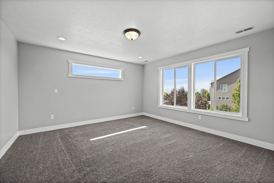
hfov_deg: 104.2
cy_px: 92
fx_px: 107
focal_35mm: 14
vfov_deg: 81.2
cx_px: 137
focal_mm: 14
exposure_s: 1/15
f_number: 7.1
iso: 160
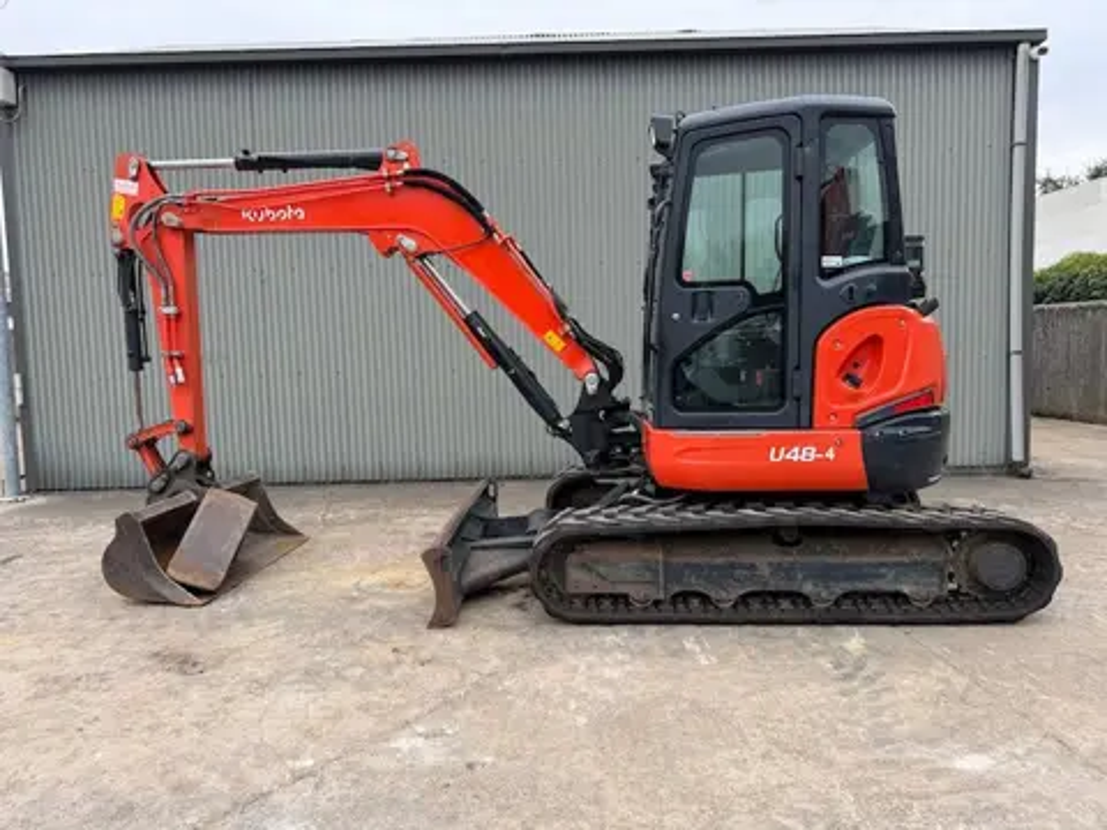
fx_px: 768
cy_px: 415
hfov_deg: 71.6
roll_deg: +1.8
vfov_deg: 56.8
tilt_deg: -4.6
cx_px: 554
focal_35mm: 24
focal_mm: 6.76
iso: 64
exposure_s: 1/159
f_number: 1.78
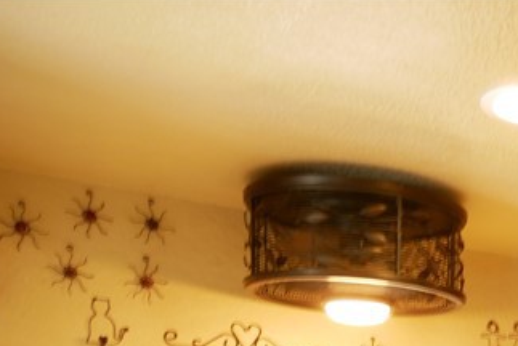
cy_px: 610
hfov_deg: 21.8
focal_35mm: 79
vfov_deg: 15.1
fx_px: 1138
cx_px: 755
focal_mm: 12
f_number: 3.5
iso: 200
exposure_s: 1/4
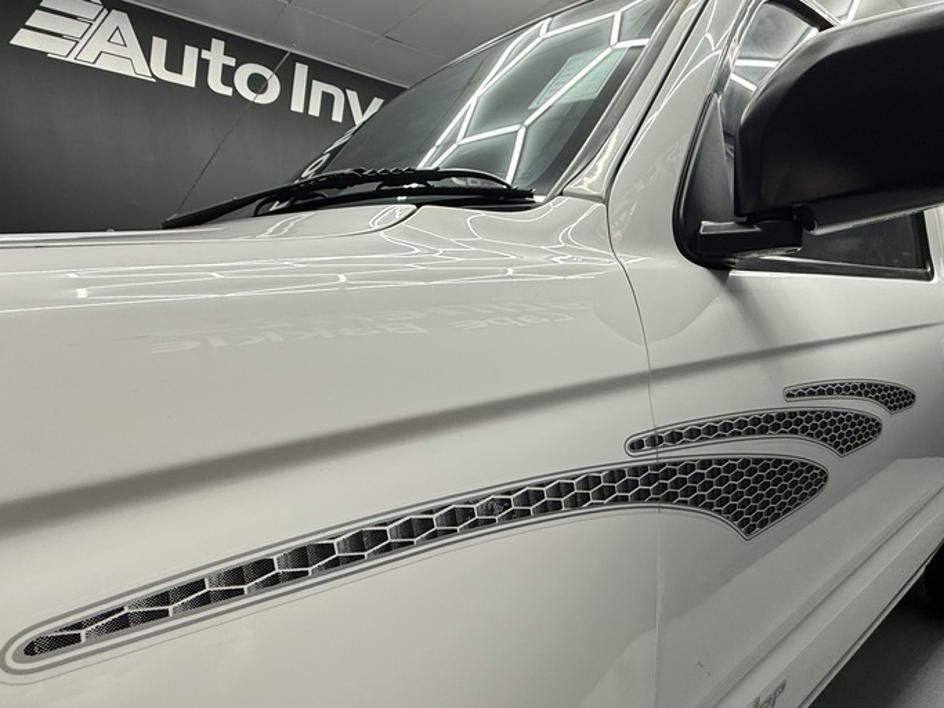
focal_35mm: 21
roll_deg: +0.0
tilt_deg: -9.4
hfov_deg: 78.7
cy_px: 425
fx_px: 573
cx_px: 522
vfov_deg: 62.9
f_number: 2.2
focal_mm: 2.22
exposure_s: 1/100
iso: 100
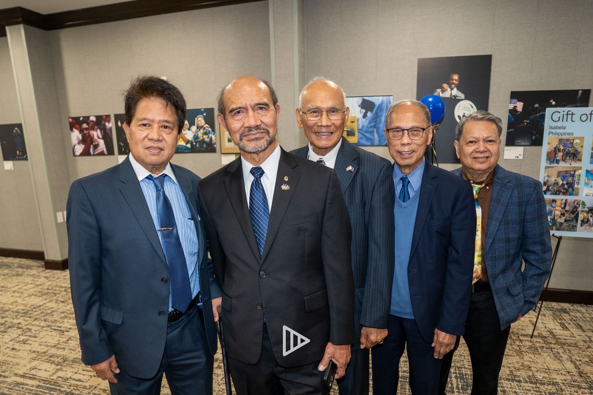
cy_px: 240
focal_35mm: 23
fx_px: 387
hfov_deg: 74.9
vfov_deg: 53.7
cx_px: 294
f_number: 3.2
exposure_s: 1/125
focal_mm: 17
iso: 1600
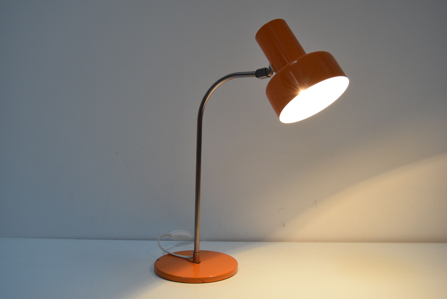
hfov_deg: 49.5
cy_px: 150
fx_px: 485
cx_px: 224
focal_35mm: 39
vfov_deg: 34.3
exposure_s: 1/100
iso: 1600
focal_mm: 26
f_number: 5
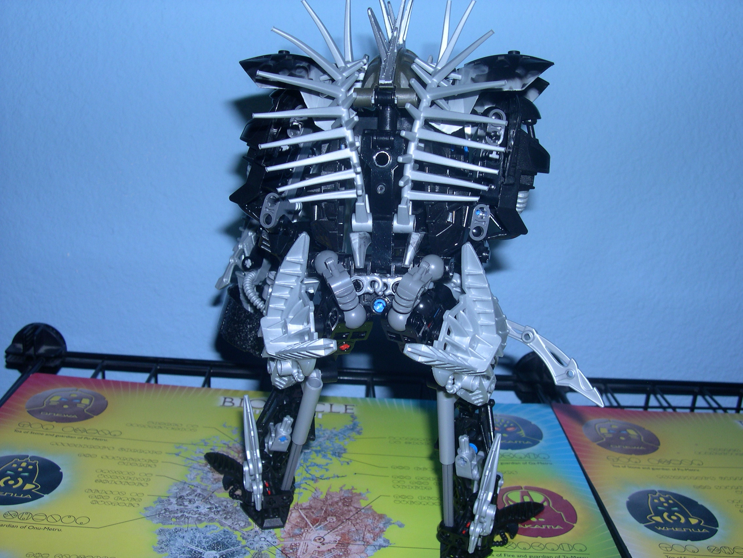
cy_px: 279
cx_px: 372
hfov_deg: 49.0
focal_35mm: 38
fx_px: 816
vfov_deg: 37.7
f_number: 7.6
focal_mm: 8
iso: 100
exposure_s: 1/60
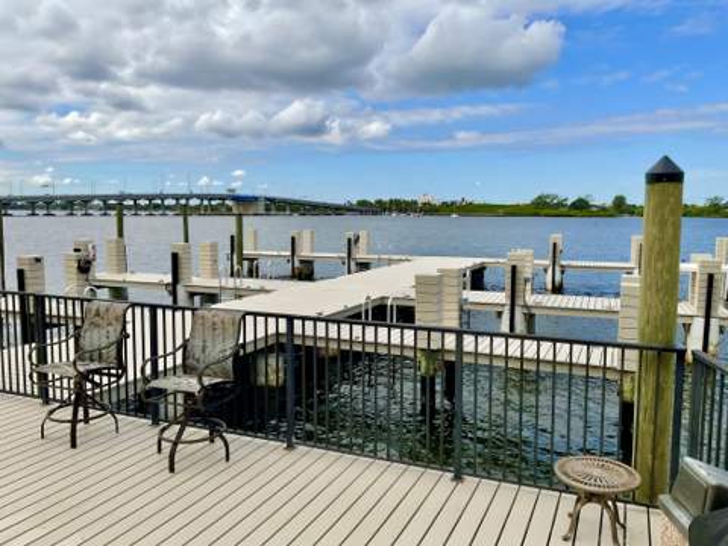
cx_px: 364
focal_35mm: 29
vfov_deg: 48.2
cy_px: 273
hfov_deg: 61.7
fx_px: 610
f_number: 1.8
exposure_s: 1/2427
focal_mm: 3
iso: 16
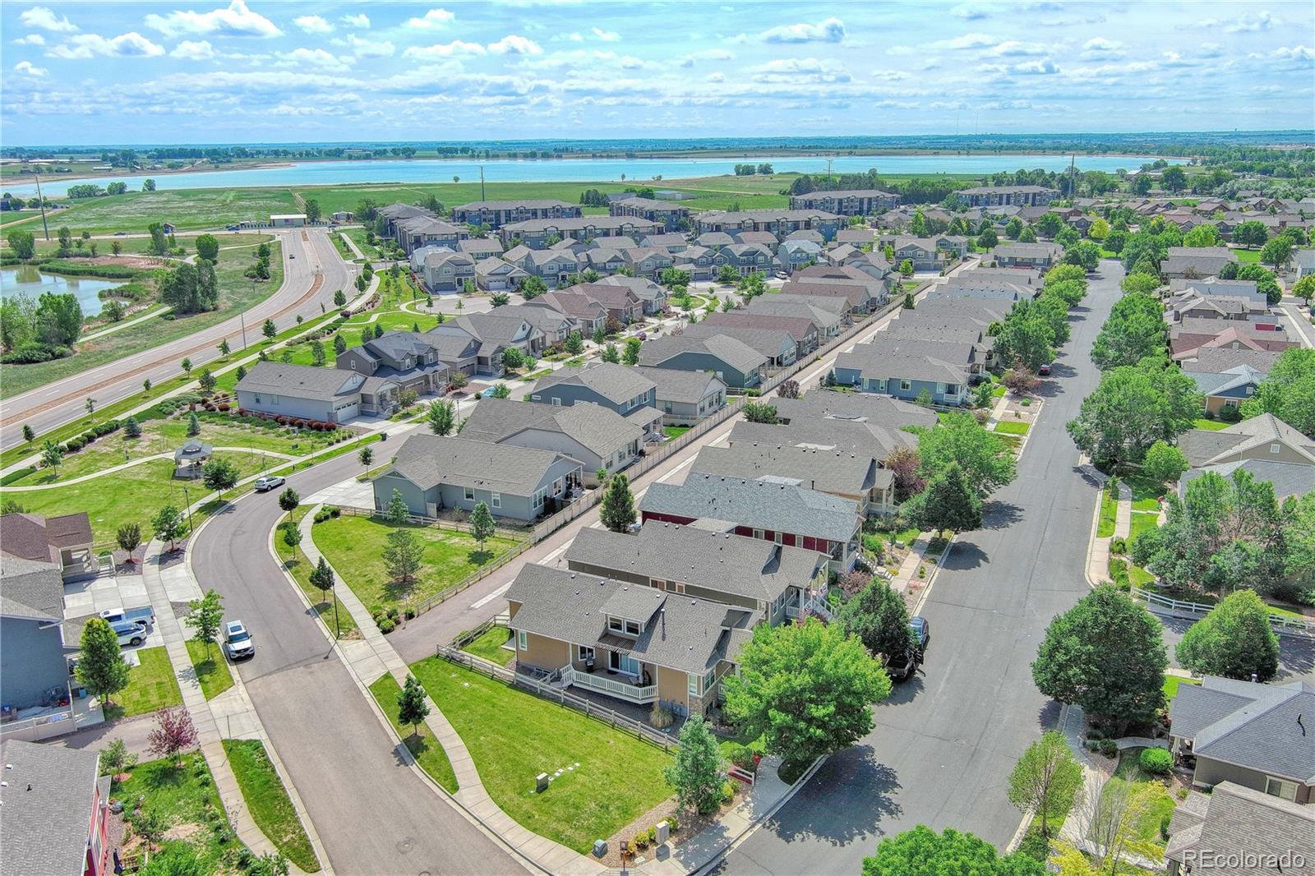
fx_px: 1059
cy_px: 438
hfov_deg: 63.7
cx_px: 658
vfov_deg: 44.9
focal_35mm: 29
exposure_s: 1/1799
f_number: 2.8
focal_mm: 10.6
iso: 101
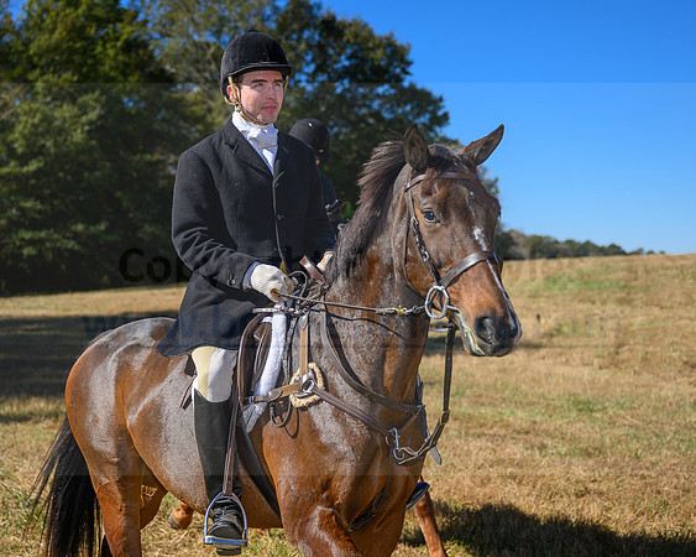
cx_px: 337
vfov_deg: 24.2
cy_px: 278
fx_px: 1299
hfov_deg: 30.0
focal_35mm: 63
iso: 64
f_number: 3.5
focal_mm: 56
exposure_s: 1/640
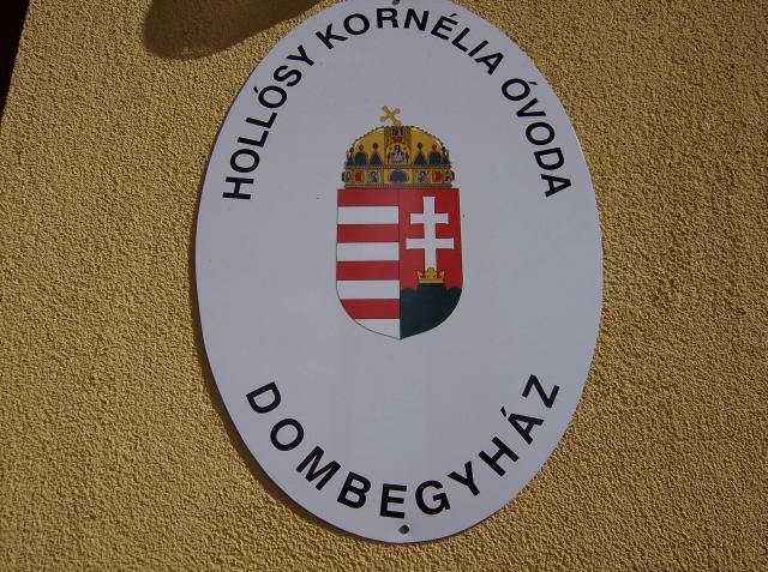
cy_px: 286
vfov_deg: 39.5
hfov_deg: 51.5
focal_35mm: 36
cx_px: 384
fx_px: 797
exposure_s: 1/2000
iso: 100
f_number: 4.7
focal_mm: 6
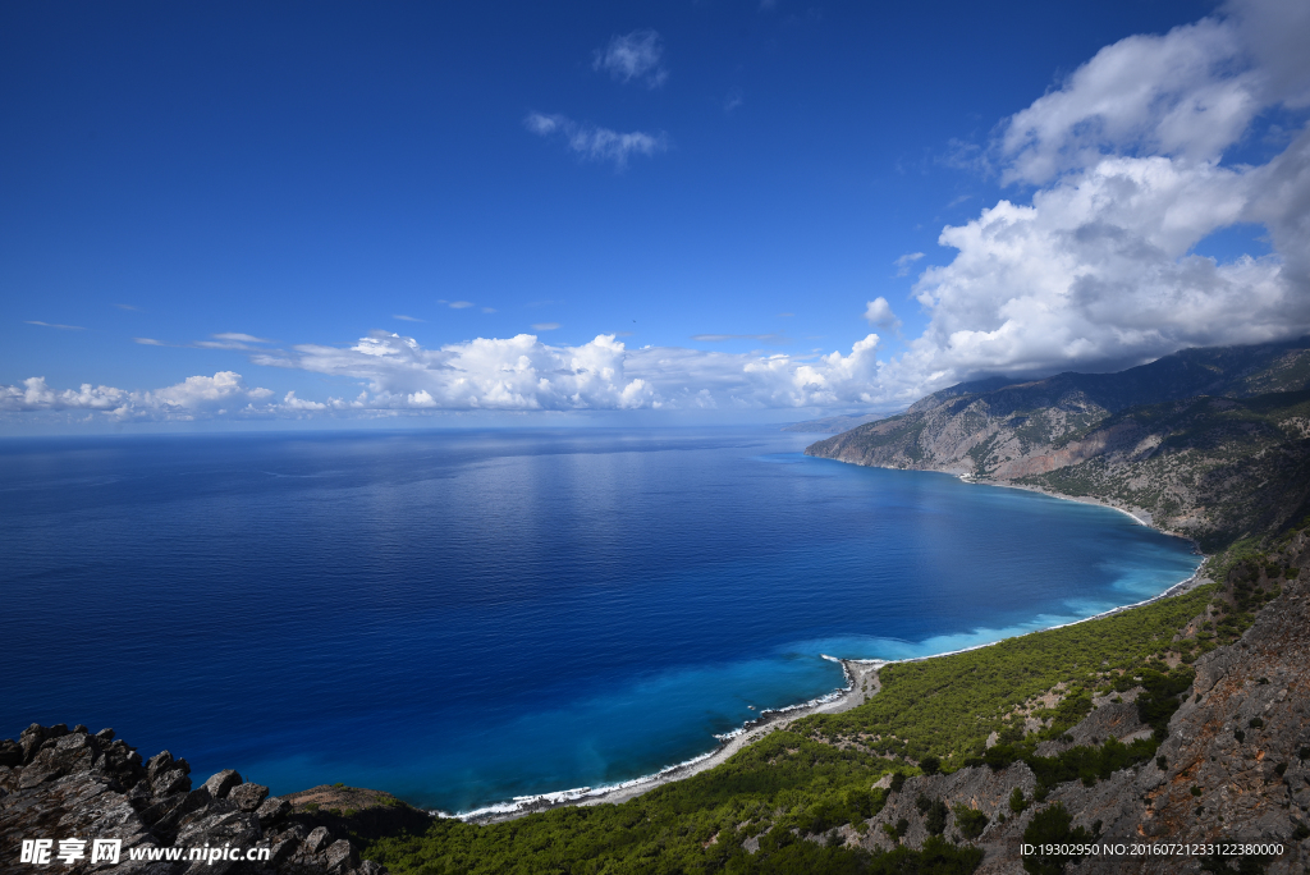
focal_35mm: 16
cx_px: 655
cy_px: 438
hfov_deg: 96.7
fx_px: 583
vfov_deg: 73.8
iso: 100
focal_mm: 16
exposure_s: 1/400
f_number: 10
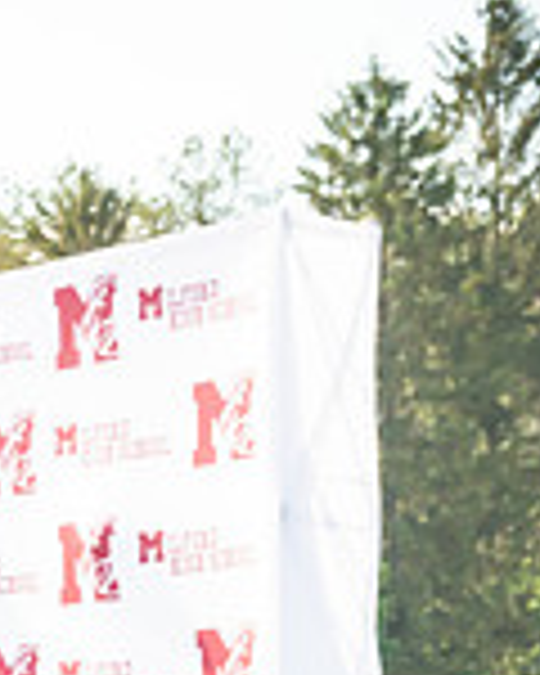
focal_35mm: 203
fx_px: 4055
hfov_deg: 7.4
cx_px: -403
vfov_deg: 9.5
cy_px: 670
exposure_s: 1/500
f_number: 7.1
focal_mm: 32
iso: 200
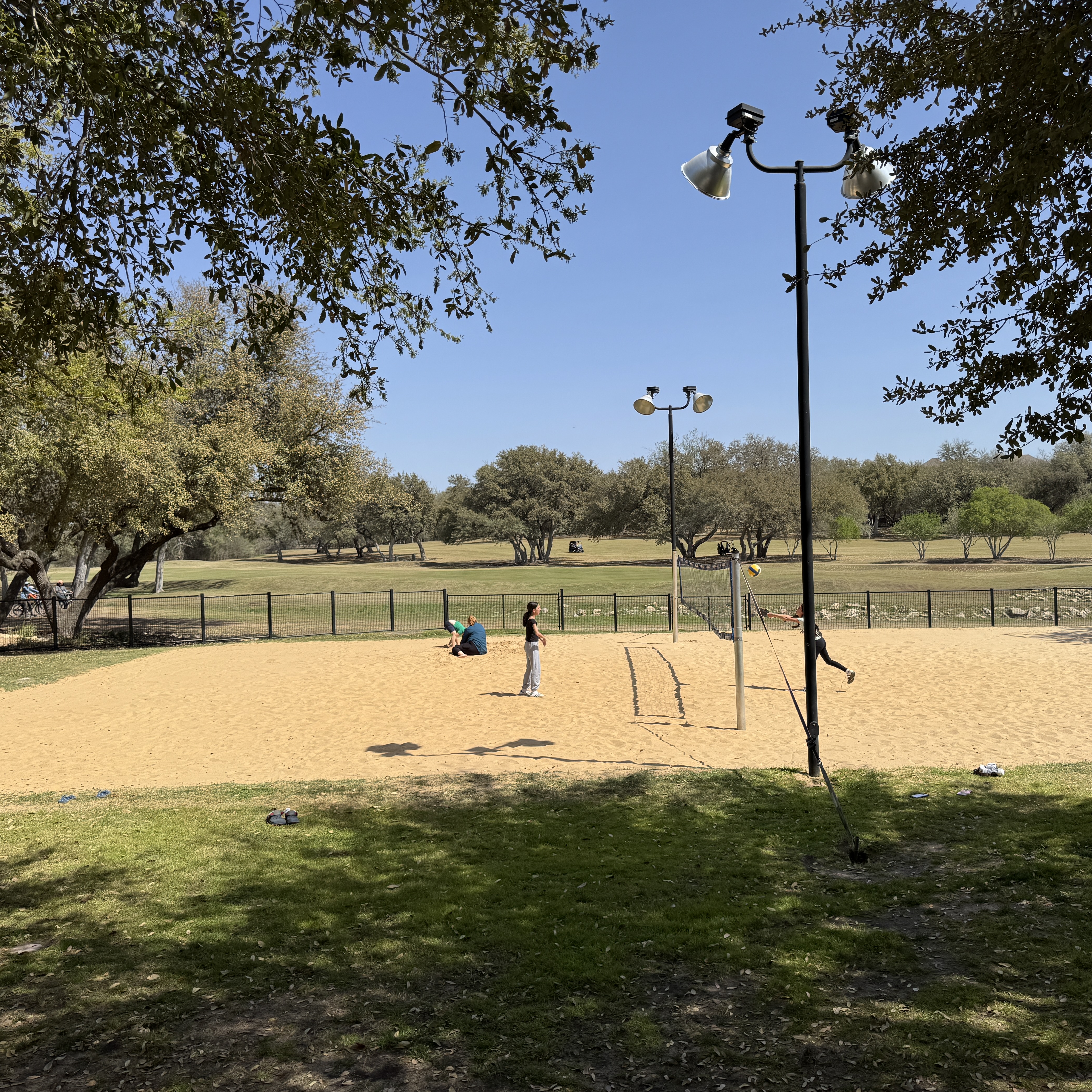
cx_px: 628
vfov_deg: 55.6
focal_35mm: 29
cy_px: 555
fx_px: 1035
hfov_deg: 55.4
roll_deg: +2.3
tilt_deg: +0.1
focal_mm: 6.76
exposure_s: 1/5814
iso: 80
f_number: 1.78
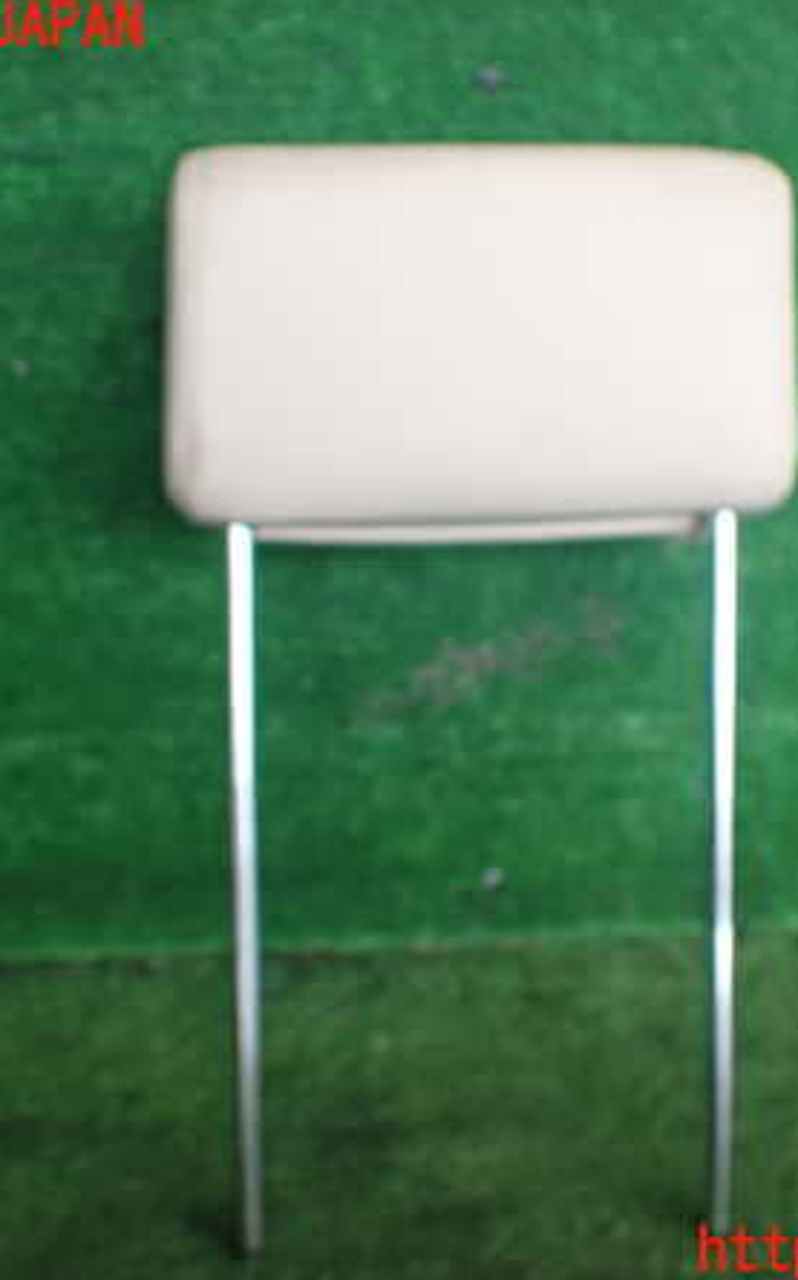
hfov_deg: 29.7
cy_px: 640
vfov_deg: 46.2
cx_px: 484
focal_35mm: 43
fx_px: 1498
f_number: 2.3
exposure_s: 1/125
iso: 250
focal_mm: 5.4
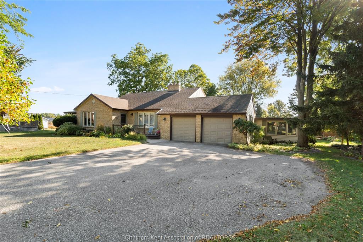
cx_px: 182
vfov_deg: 72.0
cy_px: 121
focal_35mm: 16
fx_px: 166
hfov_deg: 95.0
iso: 100
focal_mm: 11
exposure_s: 1/125
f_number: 8
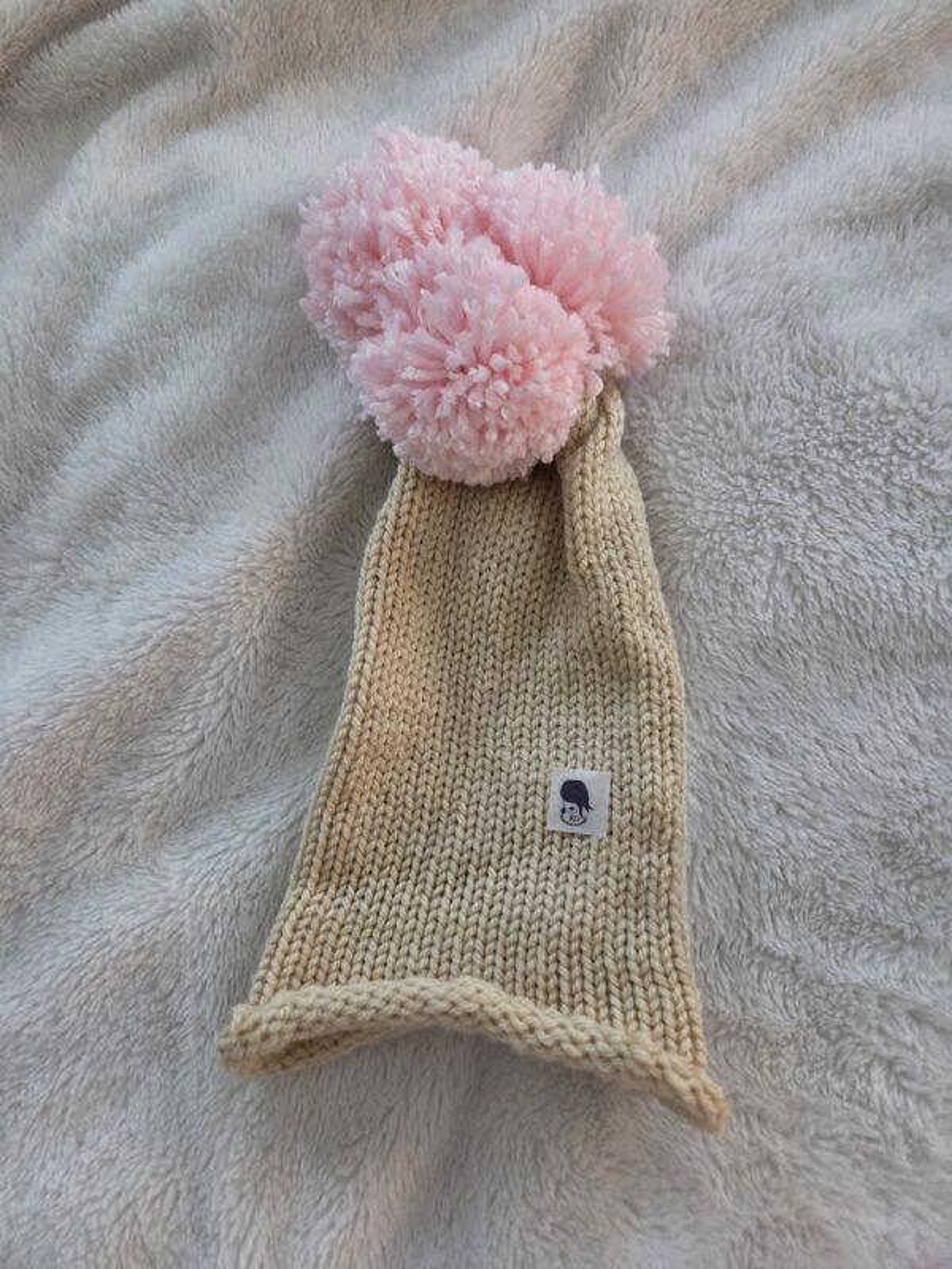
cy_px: 634
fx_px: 843
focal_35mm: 23
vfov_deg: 73.9
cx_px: 476
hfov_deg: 58.9
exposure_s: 1/120
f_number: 1.8
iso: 1250
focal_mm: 5.4
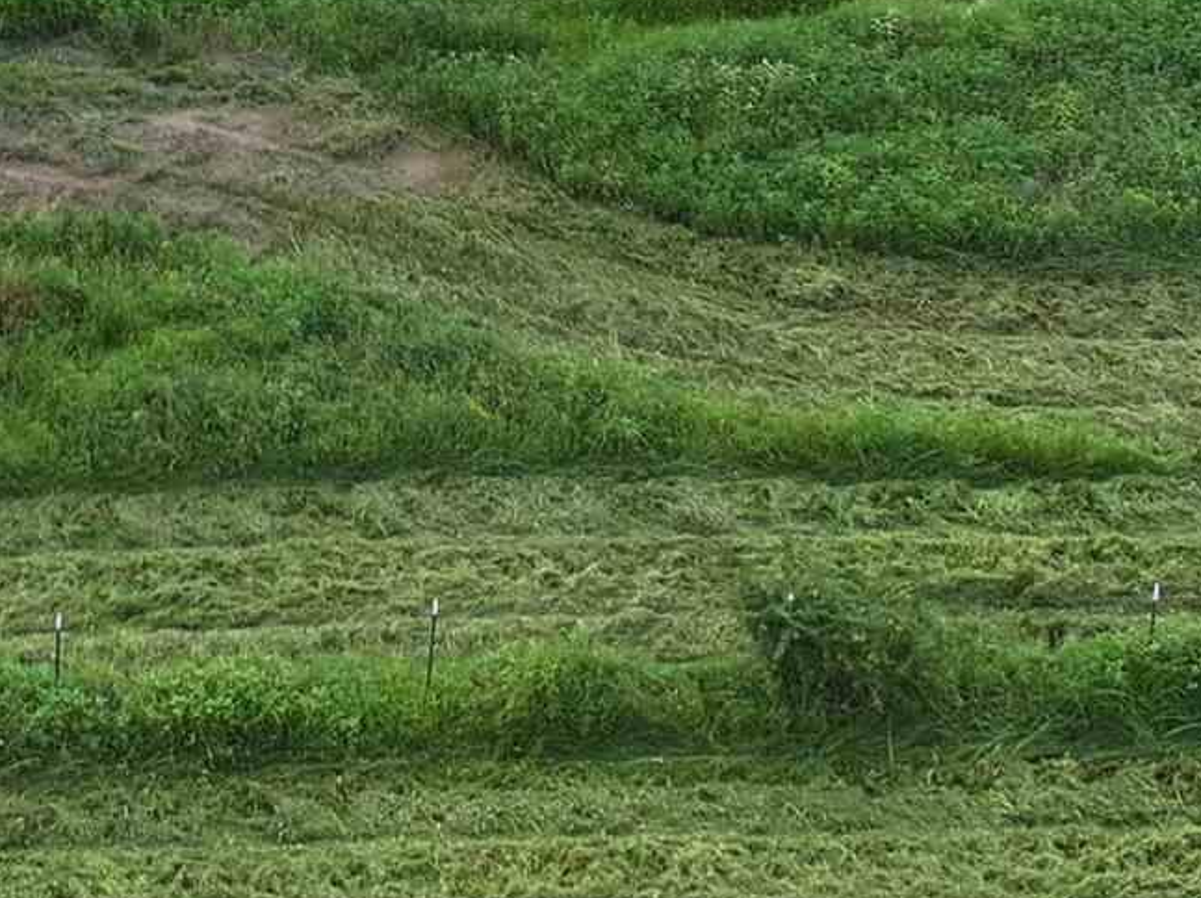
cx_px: -95
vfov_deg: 12.2
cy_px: -533
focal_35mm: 114
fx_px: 3952
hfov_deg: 16.8
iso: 160
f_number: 2.8
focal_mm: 12.29
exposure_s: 1/2000
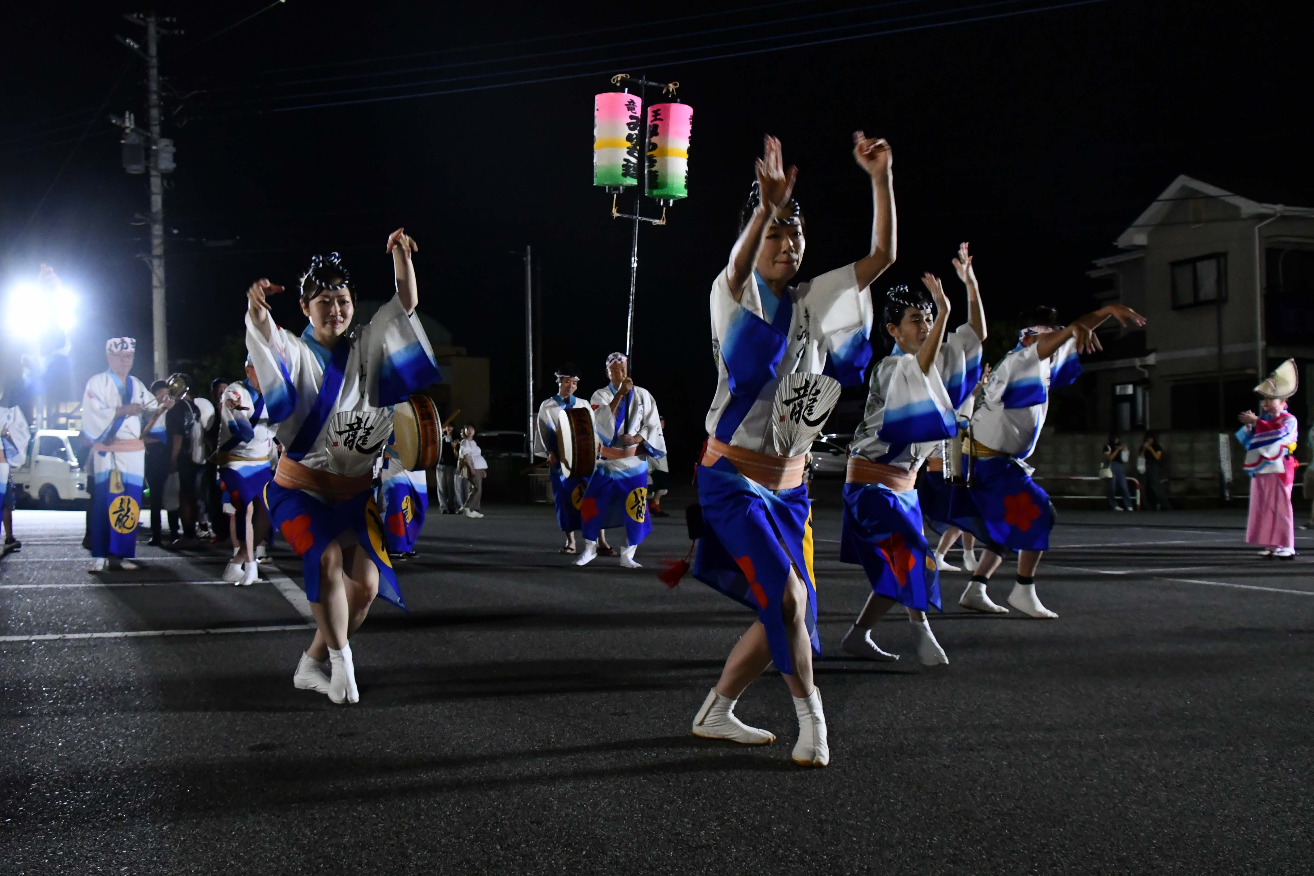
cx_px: 657
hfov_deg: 57.2
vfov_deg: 40.0
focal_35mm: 33
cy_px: 438
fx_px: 1204
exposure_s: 1/125
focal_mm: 22
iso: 6400
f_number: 6.3
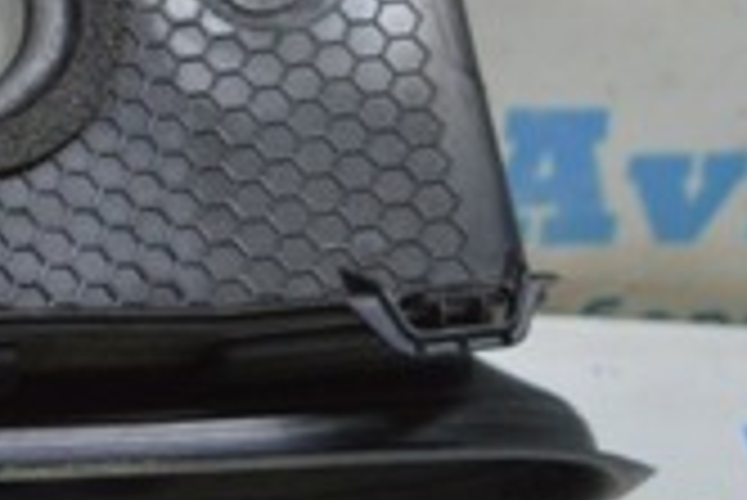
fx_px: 3115
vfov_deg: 9.1
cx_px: -576
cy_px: -34
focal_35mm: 150
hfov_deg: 12.5
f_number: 4
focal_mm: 26
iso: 400
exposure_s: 1/50
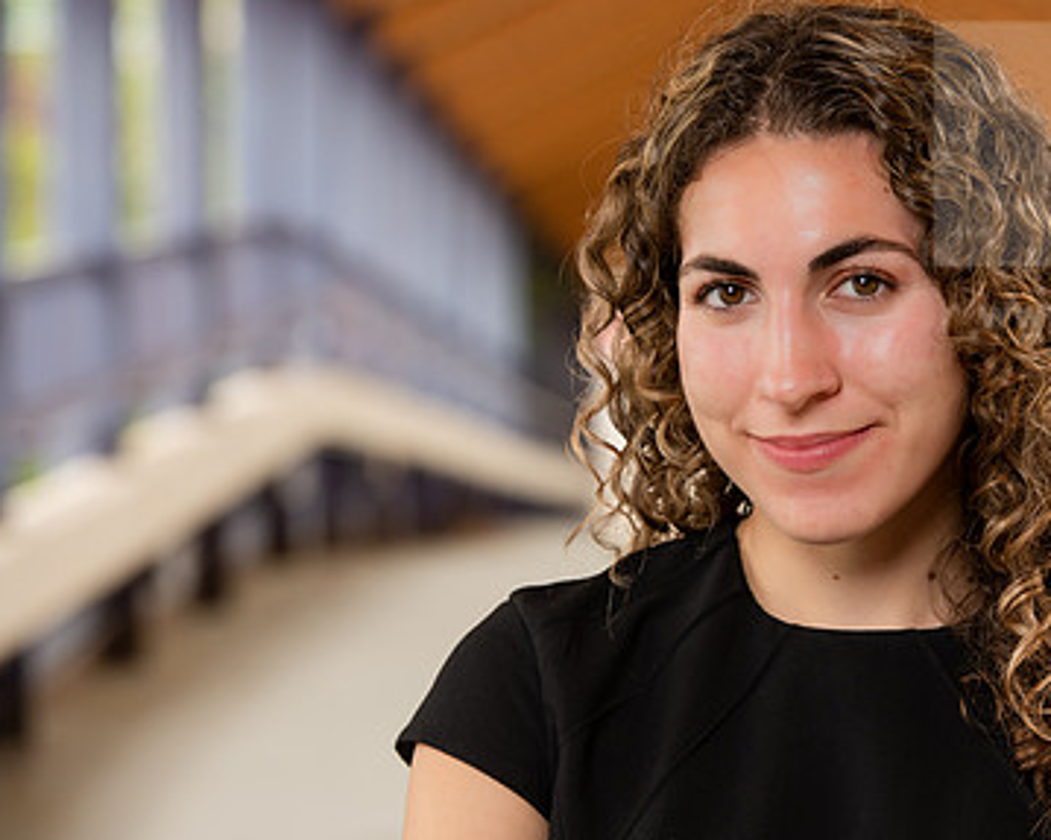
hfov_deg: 9.4
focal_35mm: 205
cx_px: 846
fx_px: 6375
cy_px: 376
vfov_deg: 7.5
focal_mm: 135
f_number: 5.6
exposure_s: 1/200
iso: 400
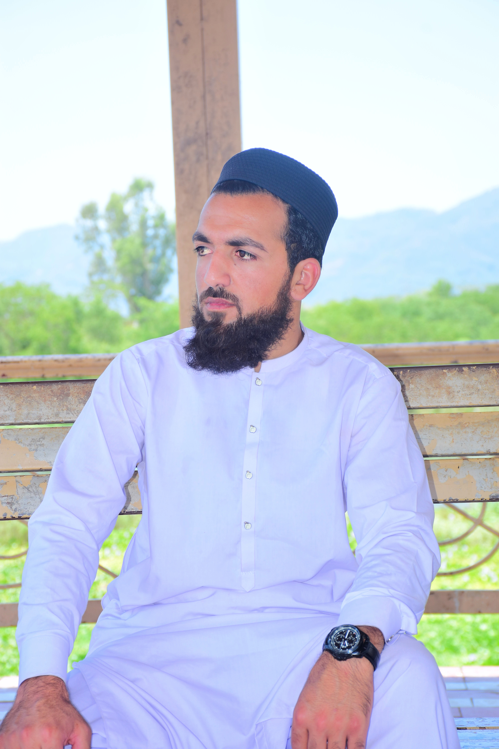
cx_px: 250
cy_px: 374
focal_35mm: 99
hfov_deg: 13.8
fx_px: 2058
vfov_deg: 20.6
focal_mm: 66
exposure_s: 1/250
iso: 250
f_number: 6.3
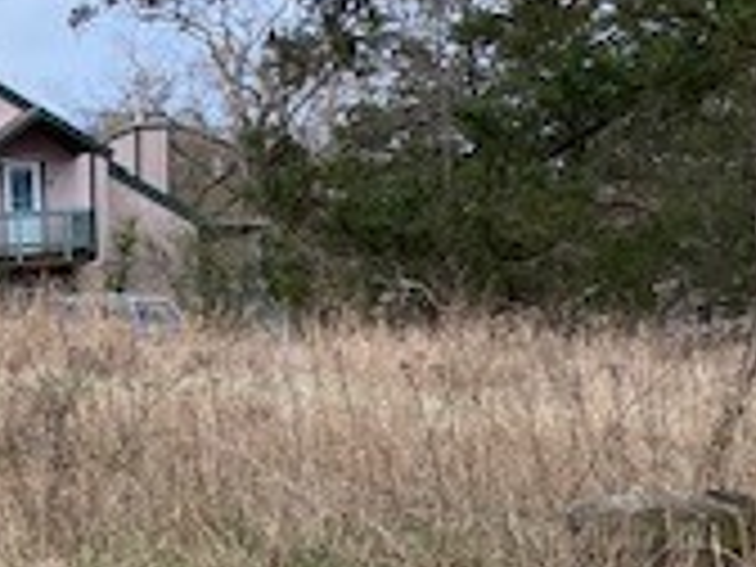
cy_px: 720
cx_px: -454
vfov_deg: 14.4
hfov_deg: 17.4
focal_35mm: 99
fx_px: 2162
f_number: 1.8
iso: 32
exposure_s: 1/121
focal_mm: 4.25
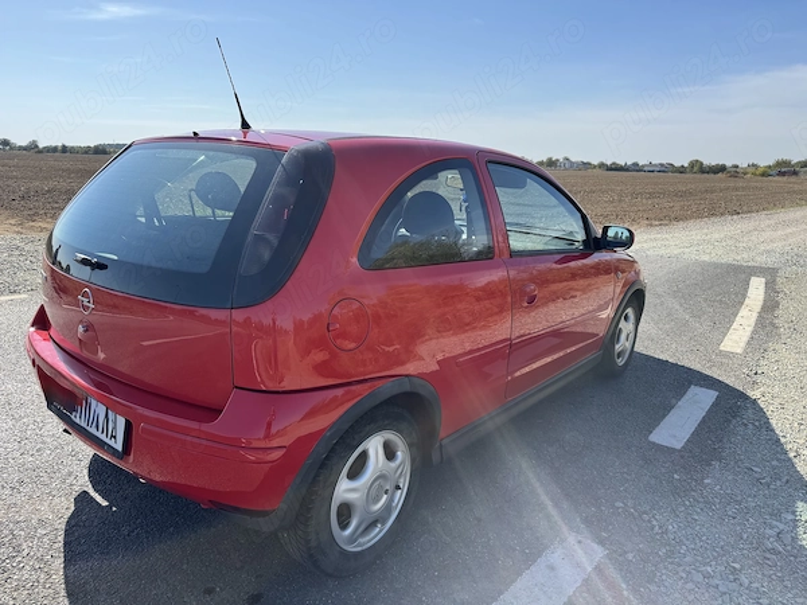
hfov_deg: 71.6
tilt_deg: -14.3
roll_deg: -0.7
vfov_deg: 56.8
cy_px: 302
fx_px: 560
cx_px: 404
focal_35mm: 24
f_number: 1.78
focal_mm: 6.76
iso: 80
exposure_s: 1/1869
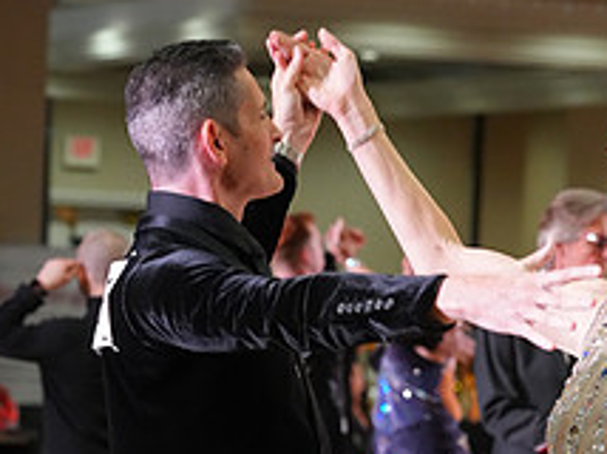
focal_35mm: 313
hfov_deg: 6.3
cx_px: 492
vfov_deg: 4.7
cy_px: 704
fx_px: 5482
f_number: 5
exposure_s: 1/200
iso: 3200
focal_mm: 120
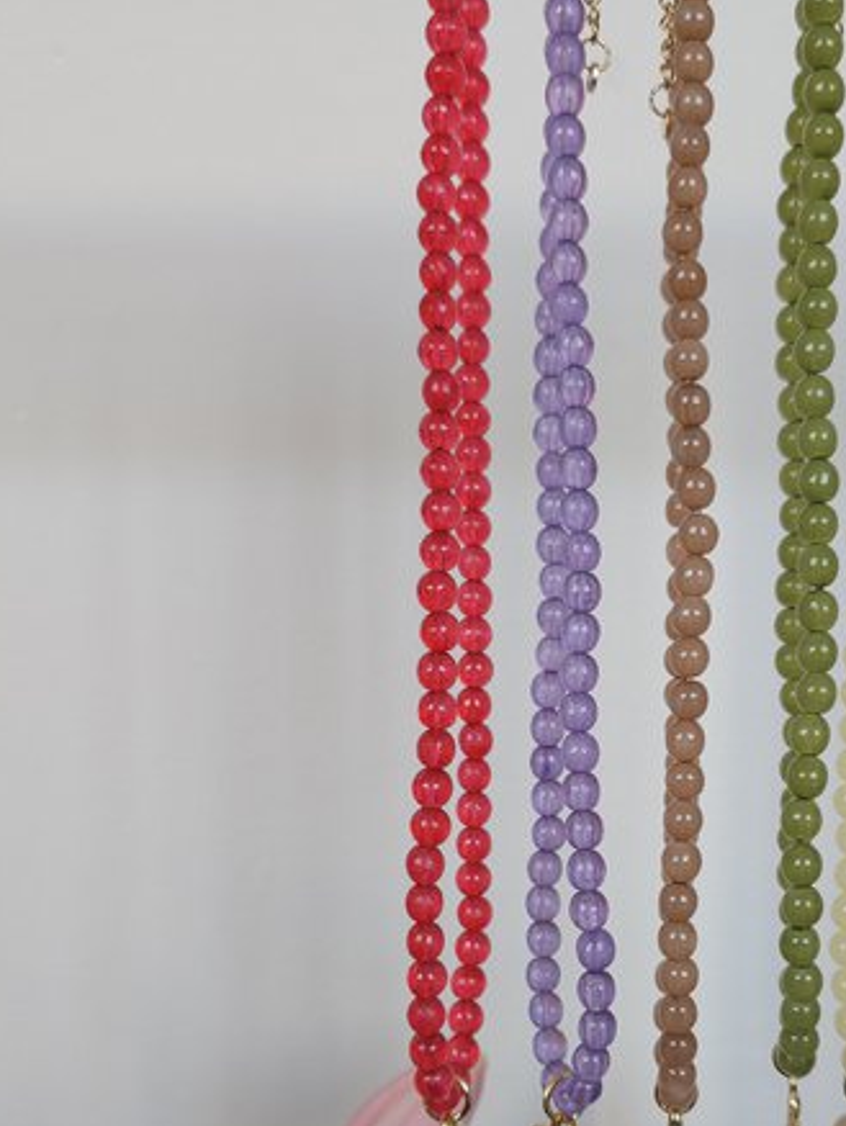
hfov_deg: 33.8
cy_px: 774
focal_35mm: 42
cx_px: 615
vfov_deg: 44.0
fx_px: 1367
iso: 64
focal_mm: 6.3
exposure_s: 1/50
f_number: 1.7
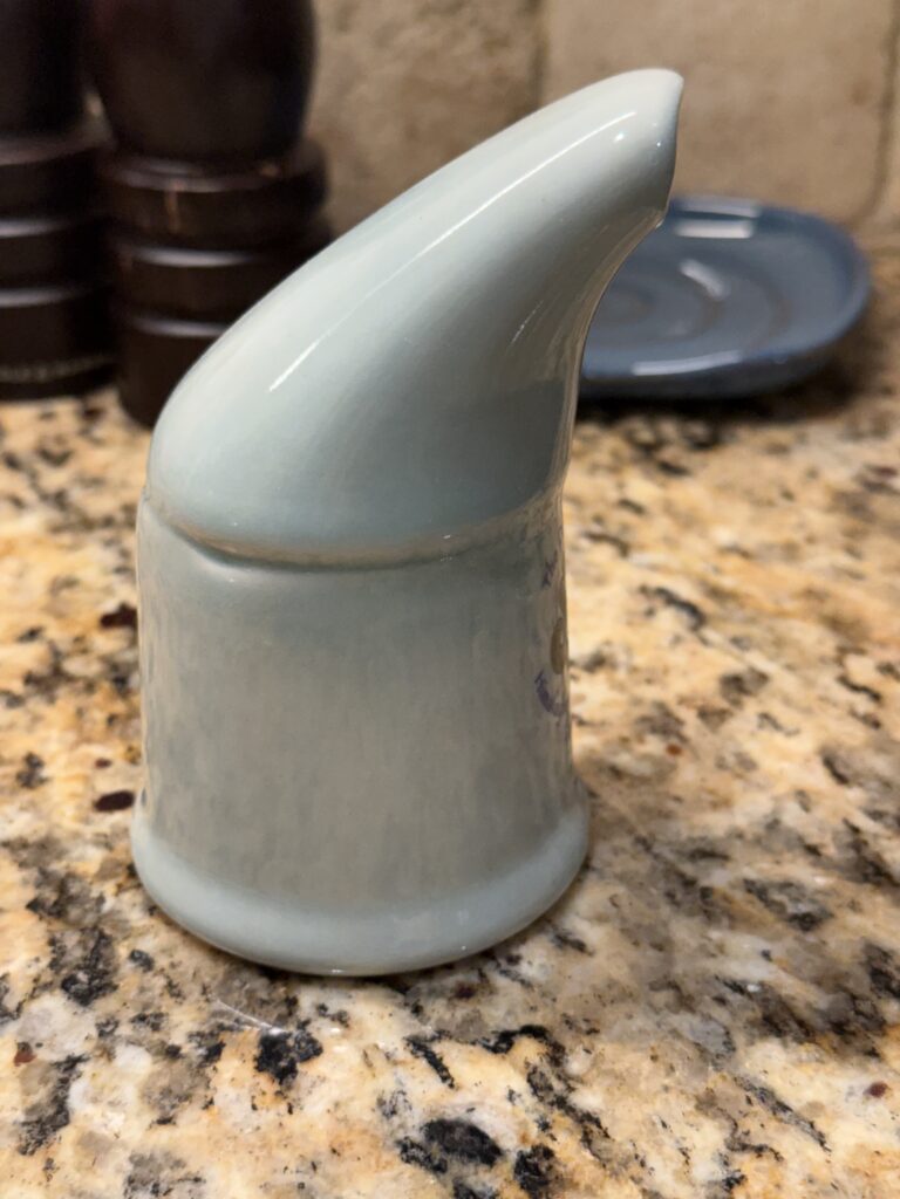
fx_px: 1664
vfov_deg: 39.7
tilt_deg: -29.2
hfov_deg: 30.3
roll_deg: +0.3
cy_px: 600
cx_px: 450
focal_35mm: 48
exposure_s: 1/120
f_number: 1.78
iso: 250
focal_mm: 6.76
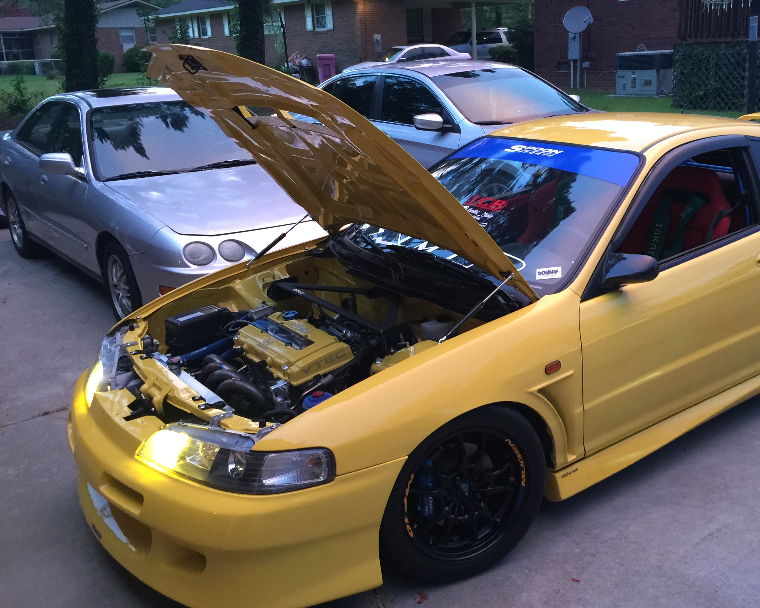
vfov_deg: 41.2
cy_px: 299
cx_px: 481
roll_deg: +0.2
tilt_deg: -16.7
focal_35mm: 36
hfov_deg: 49.7
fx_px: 810
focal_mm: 4.15
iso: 100
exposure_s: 1/10
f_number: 2.2
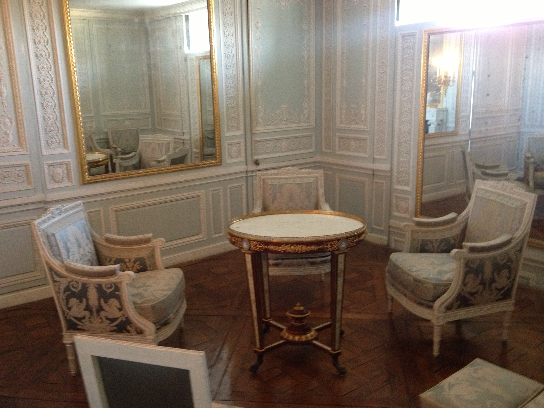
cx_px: 272
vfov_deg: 40.7
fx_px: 550
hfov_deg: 52.6
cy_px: 204
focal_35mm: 35
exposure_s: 1/15
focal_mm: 4.28
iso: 400
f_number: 2.4
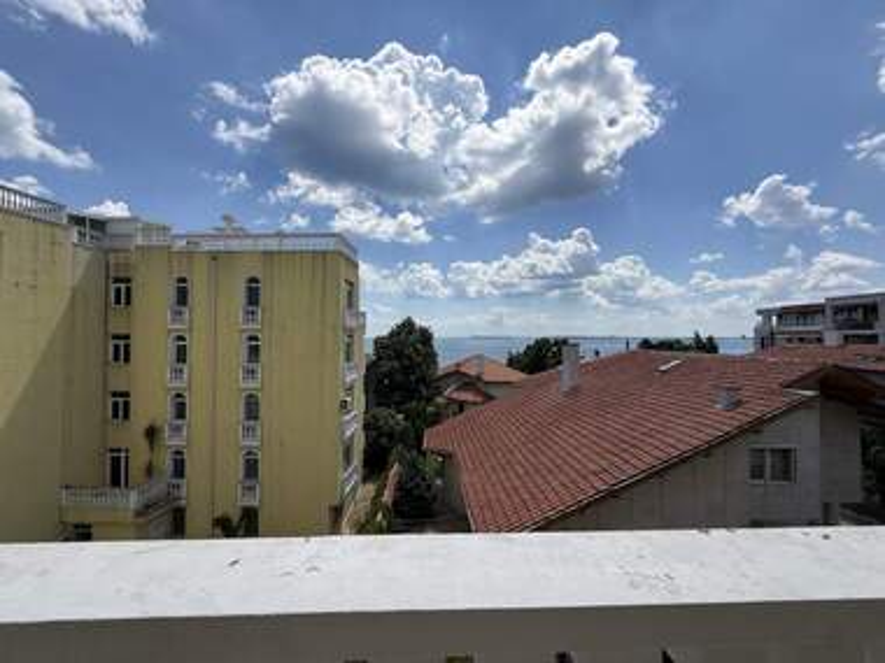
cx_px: 442
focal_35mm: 14
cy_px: 332
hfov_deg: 102.1
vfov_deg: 85.7
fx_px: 358
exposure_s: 1/3460
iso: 50
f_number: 2.2
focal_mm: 2.22
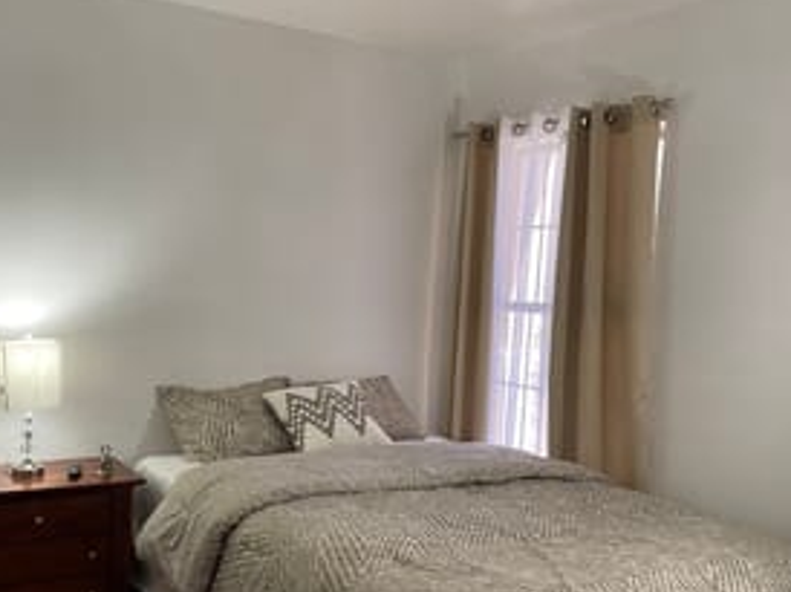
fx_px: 868
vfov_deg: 37.4
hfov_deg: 48.4
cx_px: 286
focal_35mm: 38
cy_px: 370
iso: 100
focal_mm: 4.2
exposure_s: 1/60
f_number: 1.6
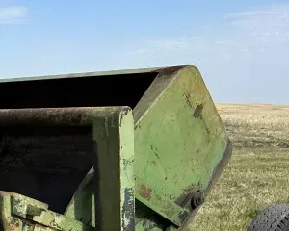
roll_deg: +0.8
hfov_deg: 22.9
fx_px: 641
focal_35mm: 75
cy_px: 270
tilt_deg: -12.6
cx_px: -75
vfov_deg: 19.4
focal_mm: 6.86
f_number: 1.78
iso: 80
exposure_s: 1/4016
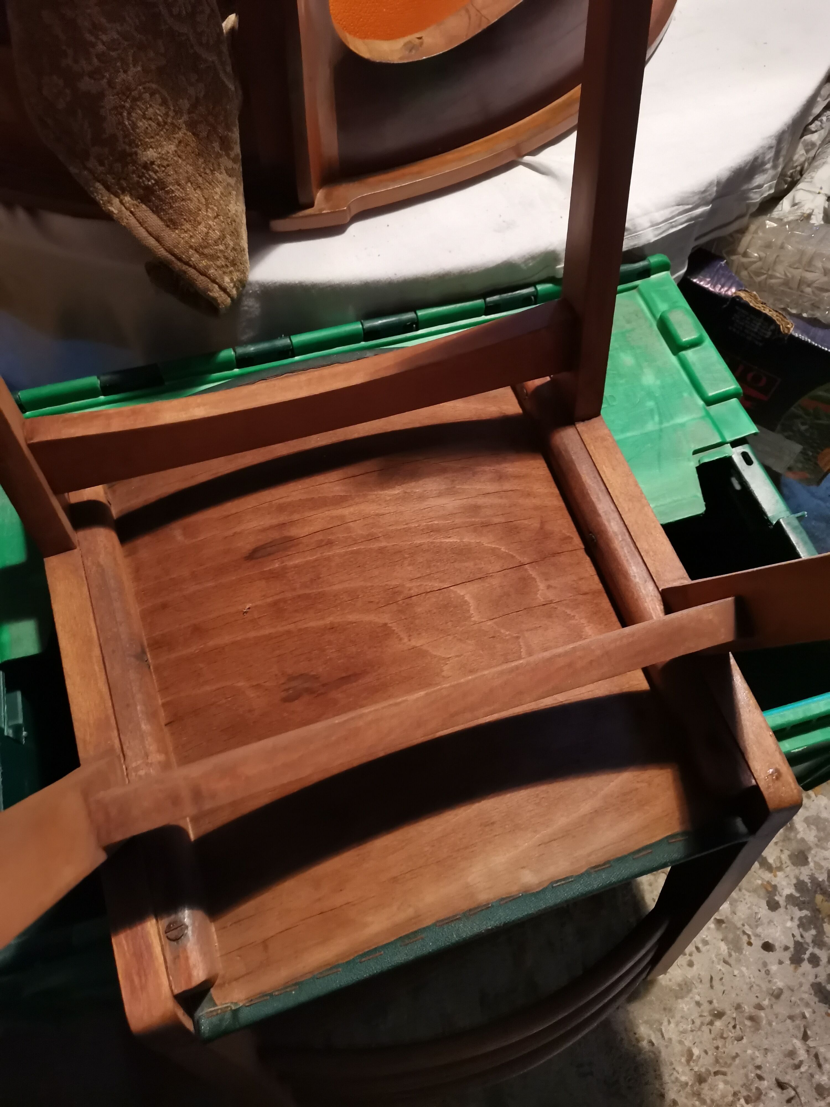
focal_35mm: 26
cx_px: 415
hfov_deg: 53.1
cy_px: 554
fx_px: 831
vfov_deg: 67.3
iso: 1000
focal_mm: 4.75
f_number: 1.8
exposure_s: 1/25
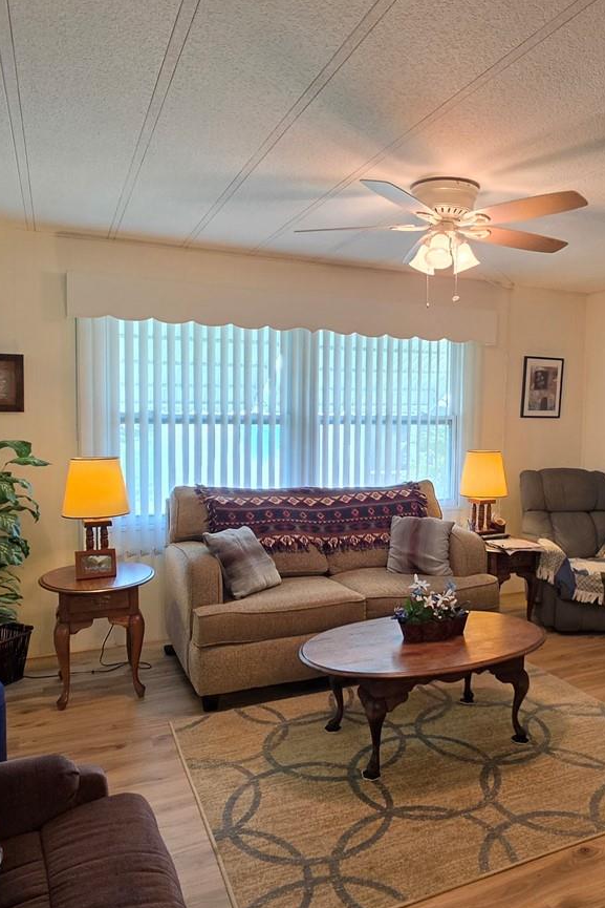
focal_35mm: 25
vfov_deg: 71.5
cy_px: 458
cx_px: 393
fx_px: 630
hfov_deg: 50.6
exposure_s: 1/120
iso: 200
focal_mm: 2.2
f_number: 1.9
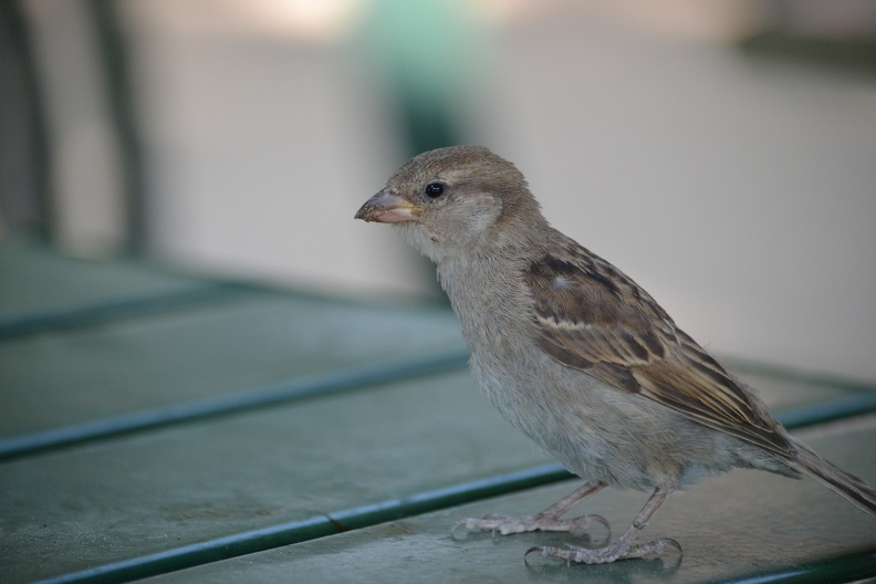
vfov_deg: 6.8
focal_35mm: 202
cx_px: 438
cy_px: 292
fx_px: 4927
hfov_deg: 10.2
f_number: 4.8
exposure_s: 1/500
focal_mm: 135
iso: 720
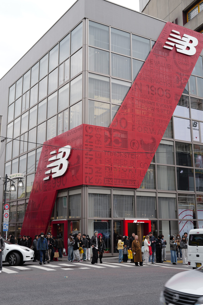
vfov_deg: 45.5
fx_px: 364
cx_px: 102
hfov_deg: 31.2
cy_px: 152
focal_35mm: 43
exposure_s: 1/125
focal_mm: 43
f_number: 3.5
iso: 100
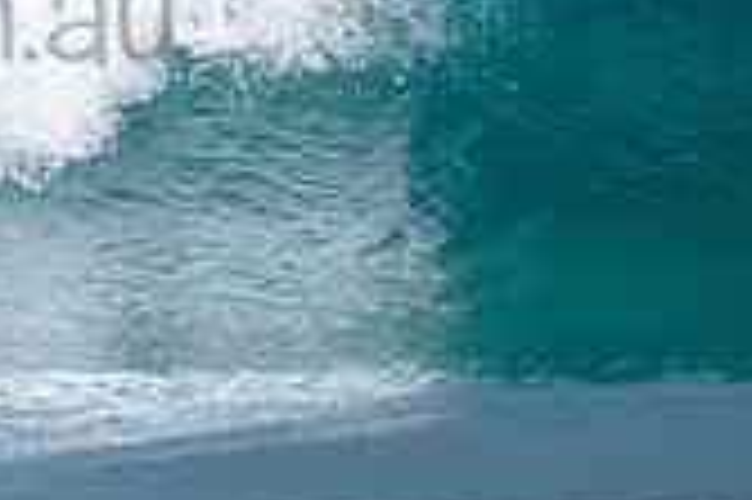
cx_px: -302
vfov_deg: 0.8
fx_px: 36269
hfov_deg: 1.2
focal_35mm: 1738
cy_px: -43
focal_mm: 500
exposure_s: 1/2000
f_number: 5.6
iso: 160
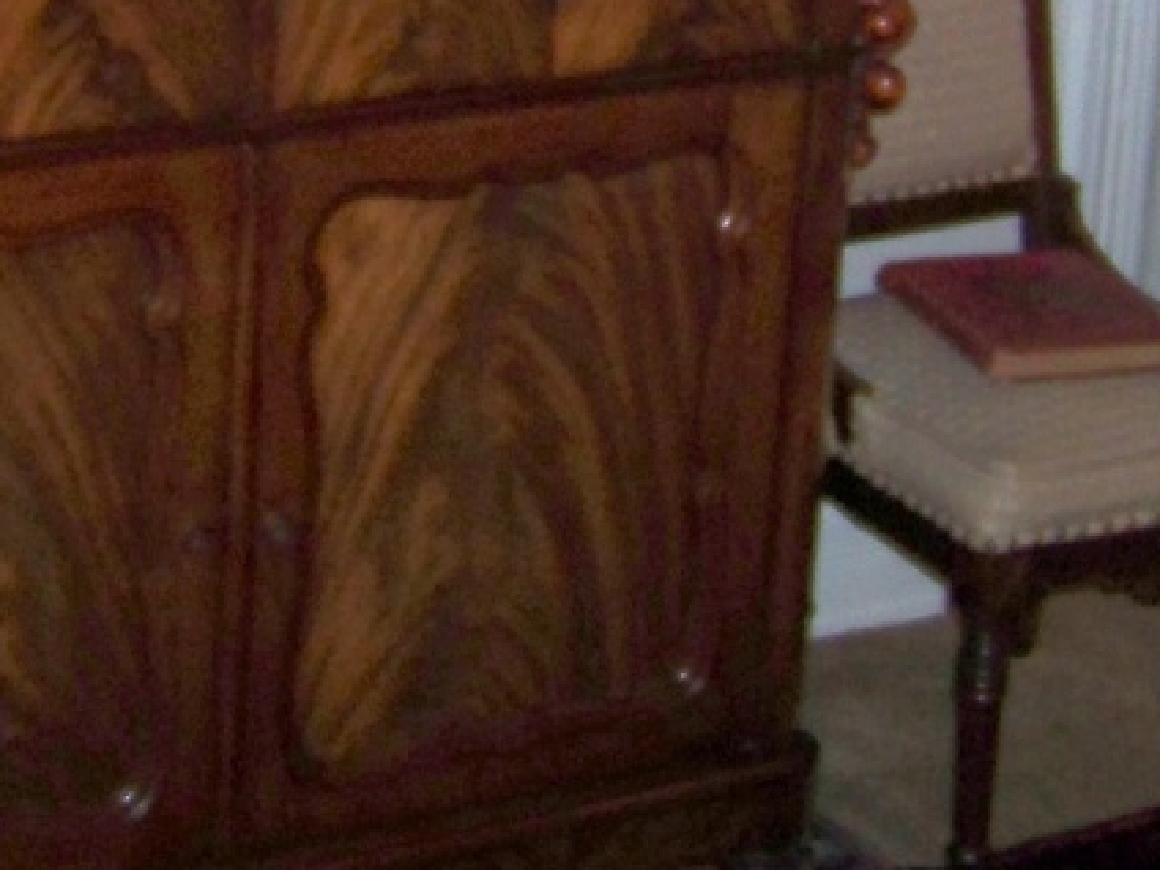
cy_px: -194
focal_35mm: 104
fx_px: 3485
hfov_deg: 18.6
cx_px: 156
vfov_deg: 13.8
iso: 200
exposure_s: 1/30
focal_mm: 5.85
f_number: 2.8
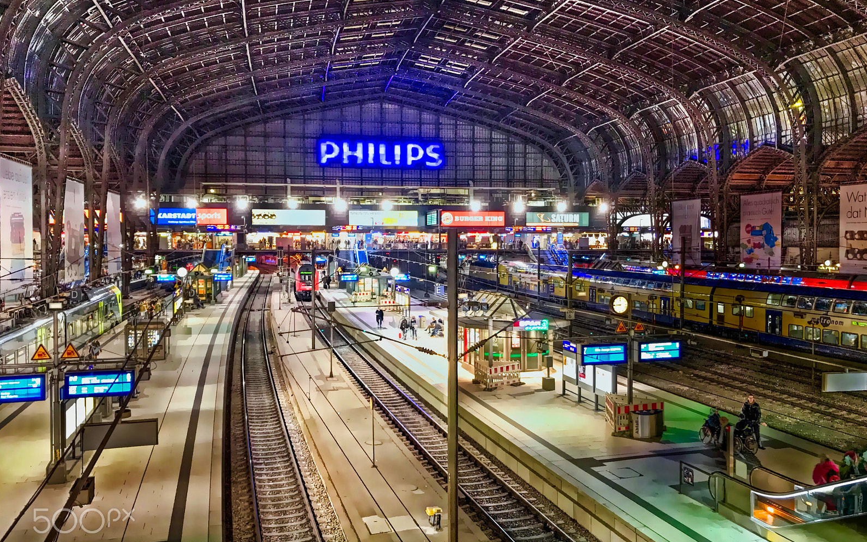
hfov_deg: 62.9
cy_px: 264
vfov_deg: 41.8
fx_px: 709
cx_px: 437
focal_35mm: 30
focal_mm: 3.99
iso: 125
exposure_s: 1/4
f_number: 1.8
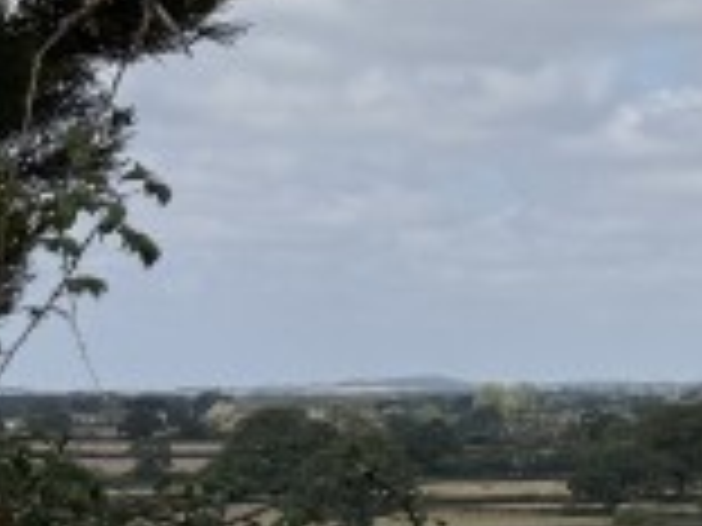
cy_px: 148
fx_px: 3204
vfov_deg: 9.4
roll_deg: +0.2
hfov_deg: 9.5
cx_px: 2156
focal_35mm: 158
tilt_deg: +3.0
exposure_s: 1/8130
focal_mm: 6.76
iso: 80
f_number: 1.78
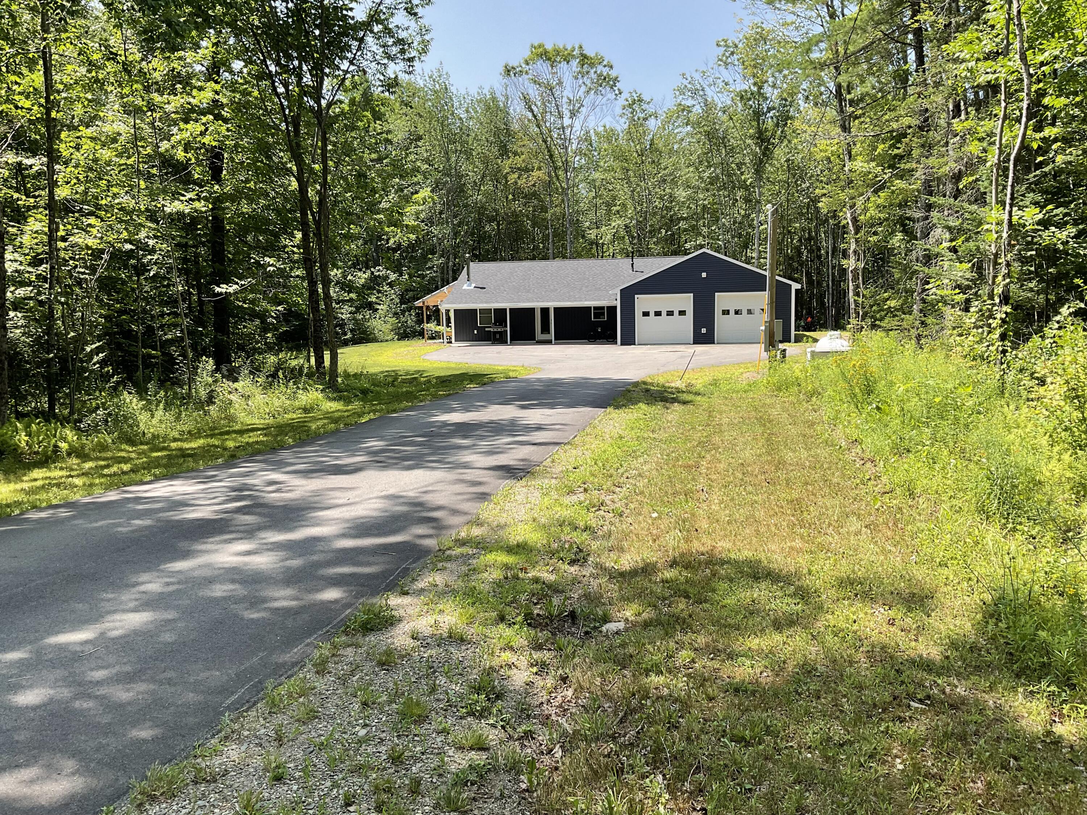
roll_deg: +0.6
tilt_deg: -7.0
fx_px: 911
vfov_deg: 48.2
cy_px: 408
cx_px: 544
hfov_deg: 61.7
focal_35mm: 29
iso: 16
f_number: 1.8
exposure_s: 1/700
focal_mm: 3
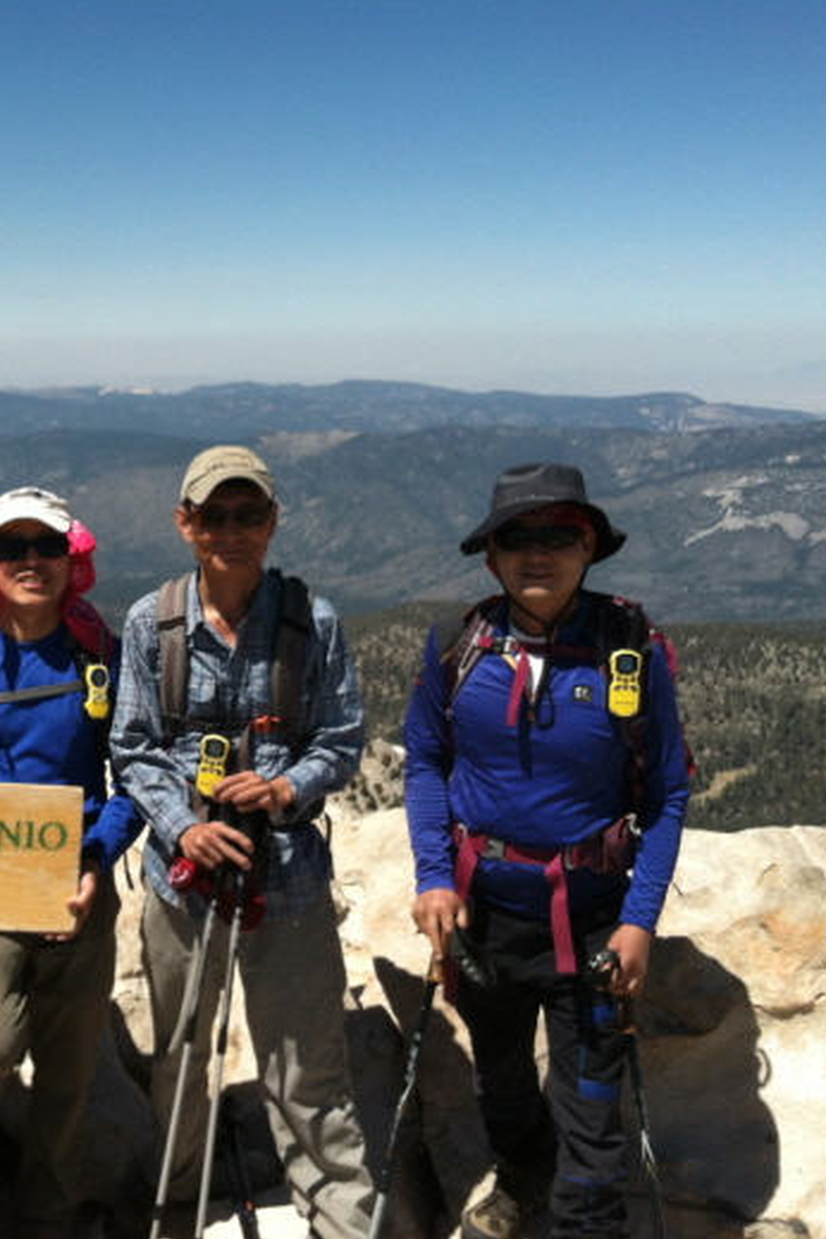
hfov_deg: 26.5
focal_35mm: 49
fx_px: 1686
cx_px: 72
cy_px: 621
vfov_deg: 40.3
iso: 80
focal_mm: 3.85
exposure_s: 1/1656
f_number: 2.8
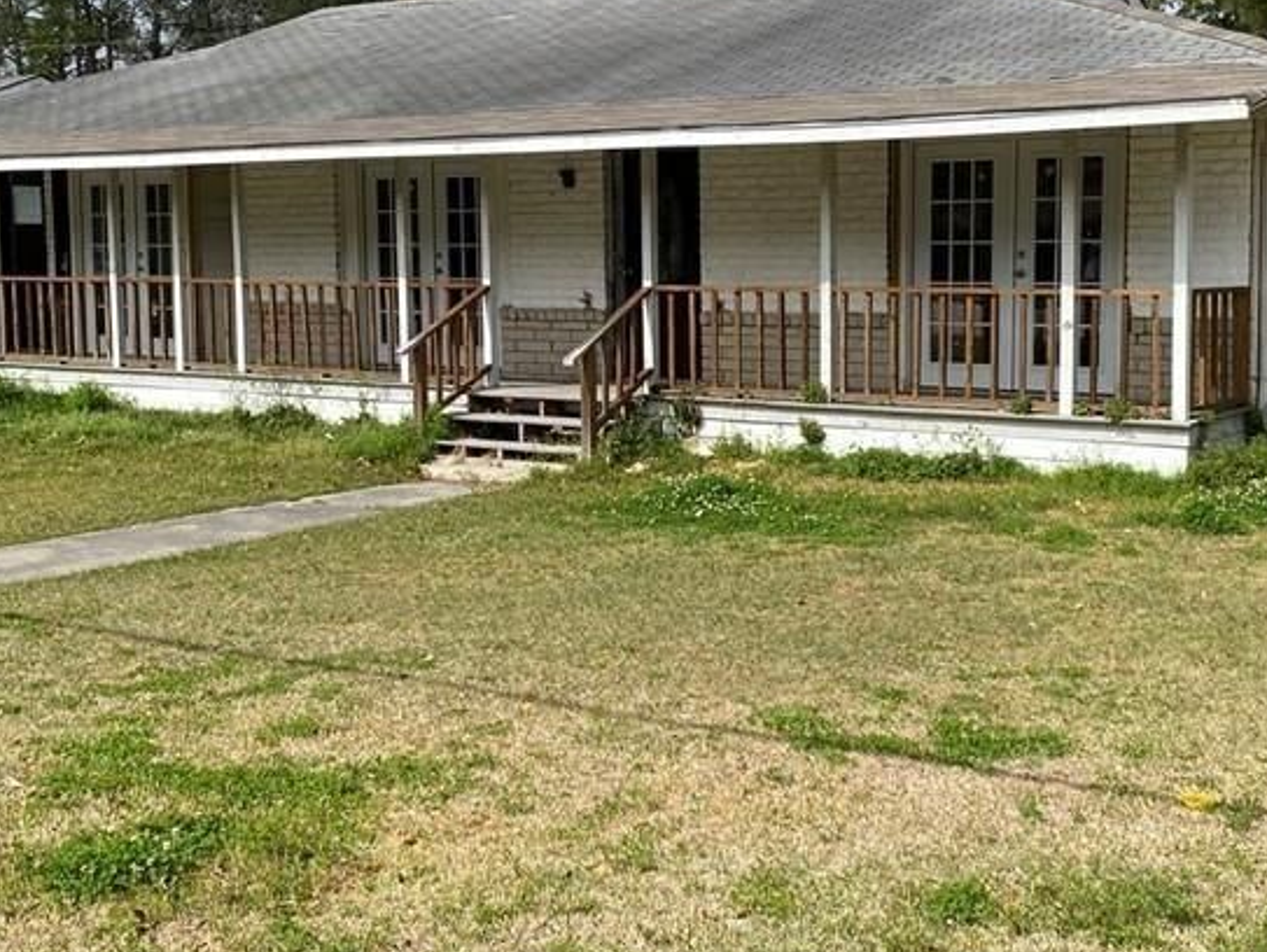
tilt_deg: -6.9
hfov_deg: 38.7
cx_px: 770
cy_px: 420
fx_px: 1795
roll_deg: +0.1
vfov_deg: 29.7
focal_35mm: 49
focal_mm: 4.25
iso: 32
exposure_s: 1/3205
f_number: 1.8
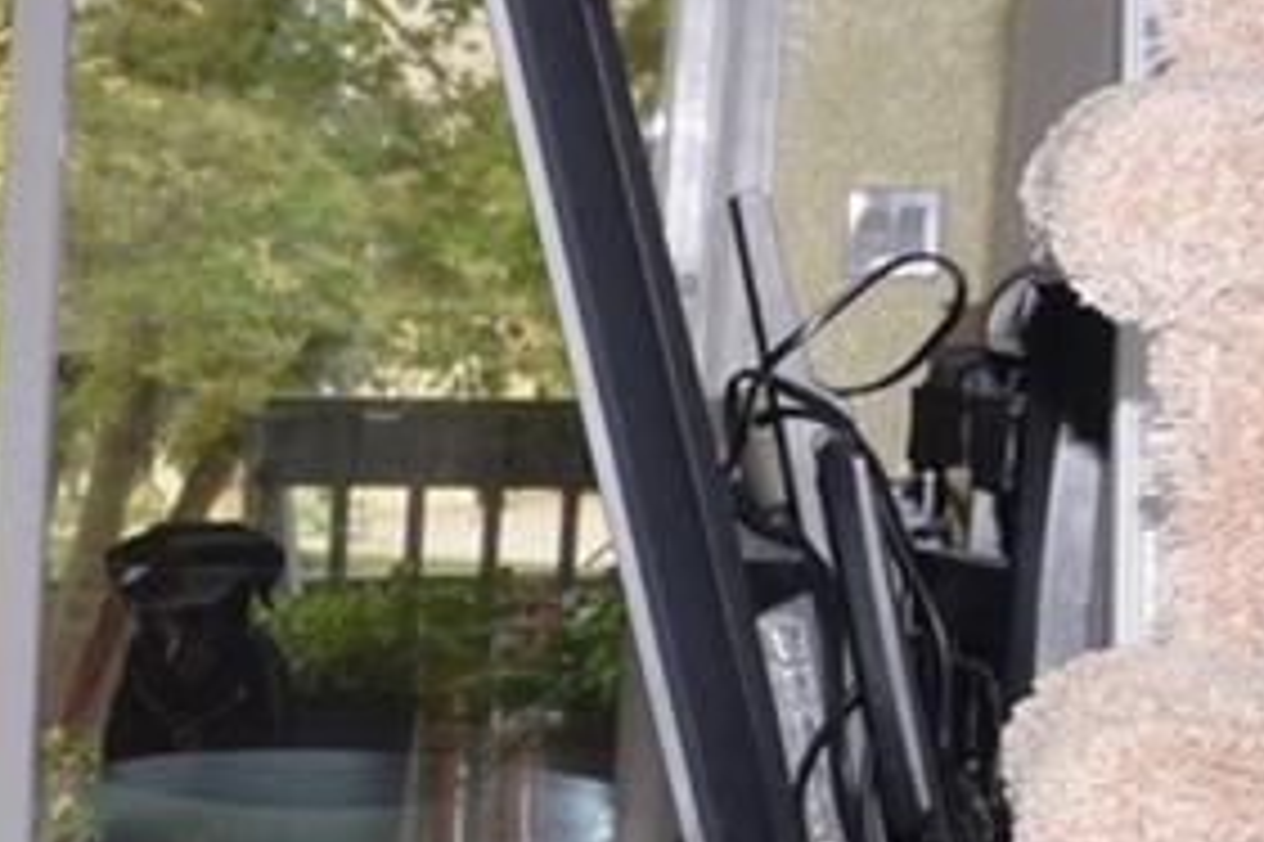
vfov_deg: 7.9
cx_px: -1525
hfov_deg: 10.7
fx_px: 6000
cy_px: 1274
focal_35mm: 171
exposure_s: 1/60
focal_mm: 20
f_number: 8
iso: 800
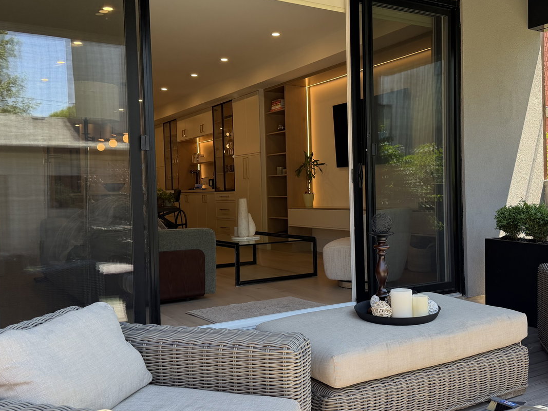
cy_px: 199
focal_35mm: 36
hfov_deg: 51.2
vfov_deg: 39.6
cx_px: 316
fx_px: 570
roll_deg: +1.5
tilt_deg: -0.8
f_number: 1.78
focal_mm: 6.76
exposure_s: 1/589
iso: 100
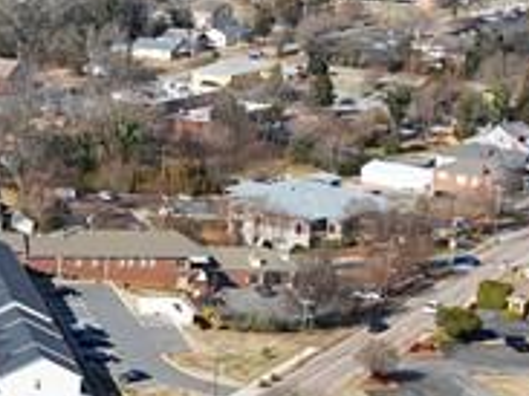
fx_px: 2046
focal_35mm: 134
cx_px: -306
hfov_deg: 13.7
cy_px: 304
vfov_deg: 11.0
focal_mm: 12.29
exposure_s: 1/1250
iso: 110
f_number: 2.8
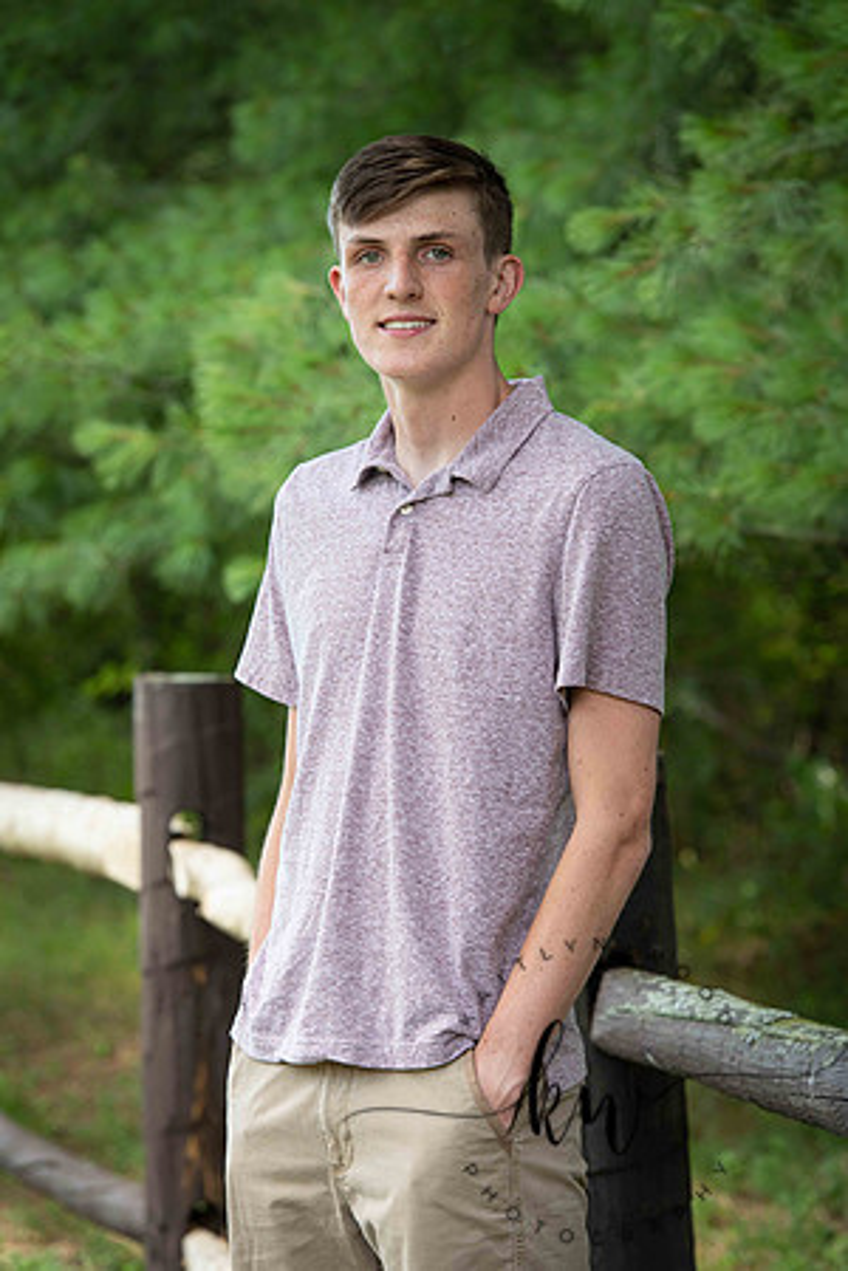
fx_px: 5653
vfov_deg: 12.8
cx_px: 424
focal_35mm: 160
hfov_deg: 8.6
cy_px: 636
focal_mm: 160
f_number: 6.3
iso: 500
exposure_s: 1/200
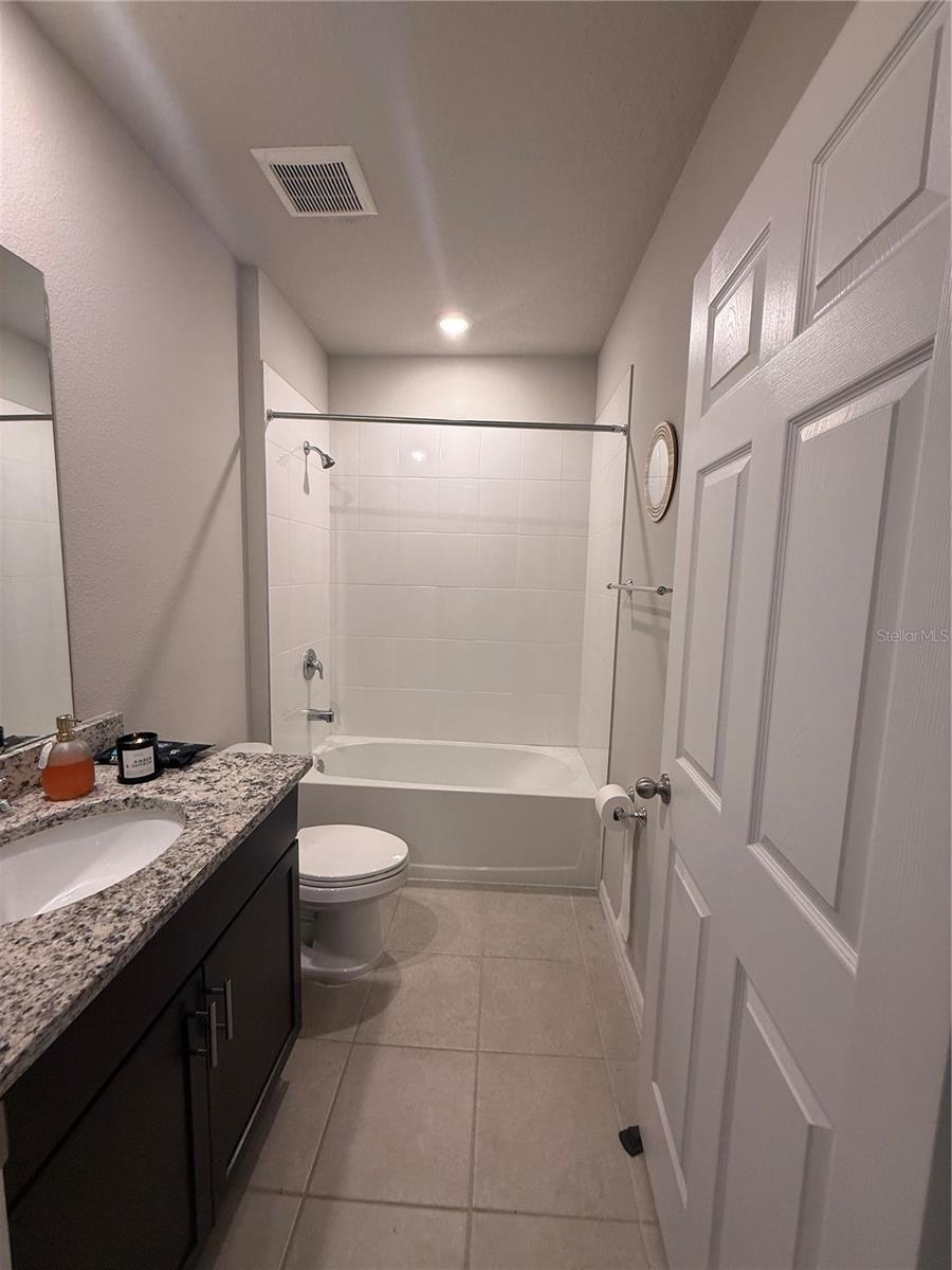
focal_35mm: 14
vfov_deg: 102.1
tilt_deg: -6.5
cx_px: 476
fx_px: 513
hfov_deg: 85.7
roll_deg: -2.1
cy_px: 635
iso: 200
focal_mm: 2.22
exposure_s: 1/120
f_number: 2.2
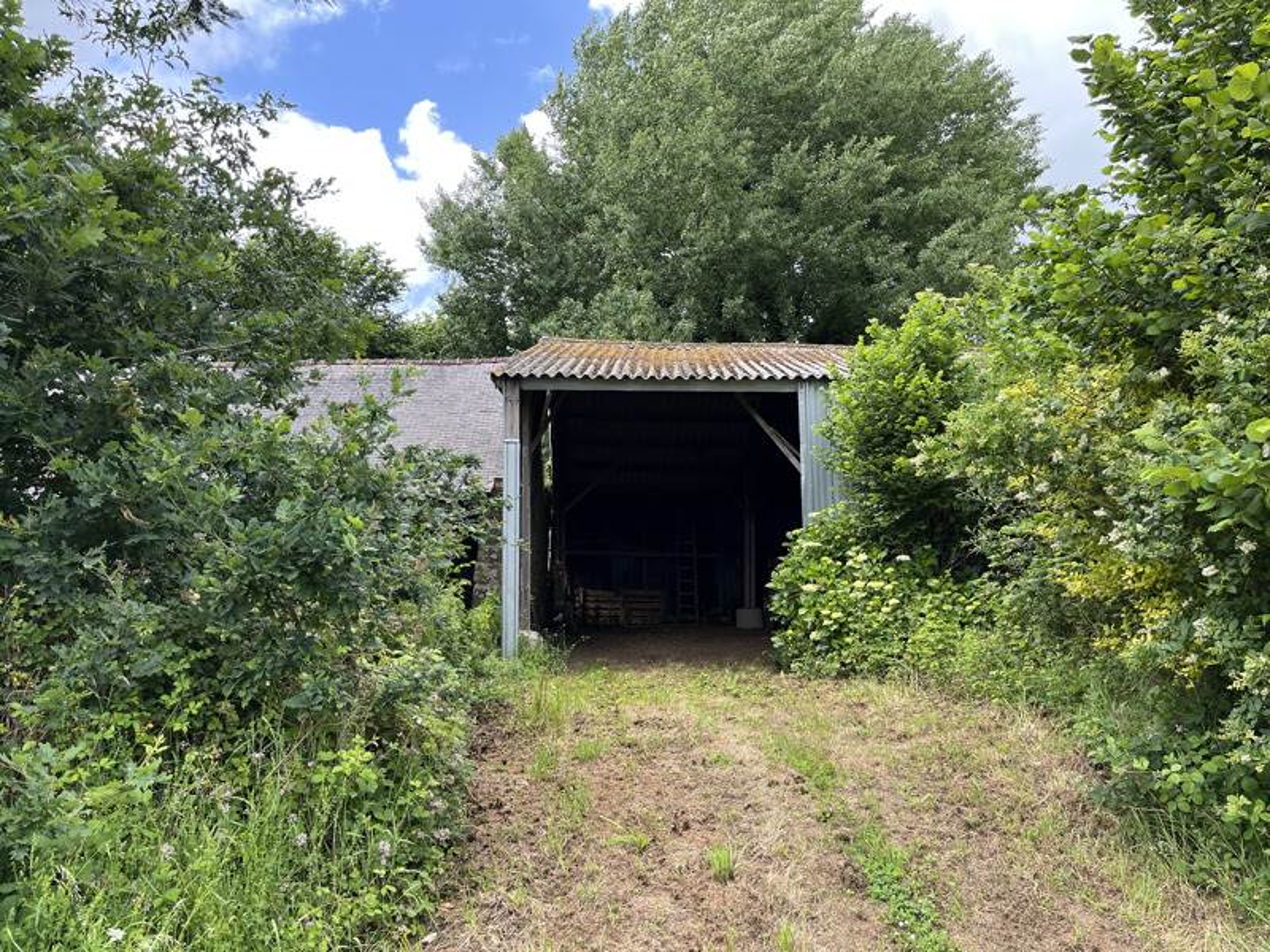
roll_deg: -2.0
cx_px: 635
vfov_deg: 53.1
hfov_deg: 67.3
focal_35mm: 26
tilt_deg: +4.3
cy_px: 476
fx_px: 954
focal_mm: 5.1
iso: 50
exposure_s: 1/475
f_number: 1.6
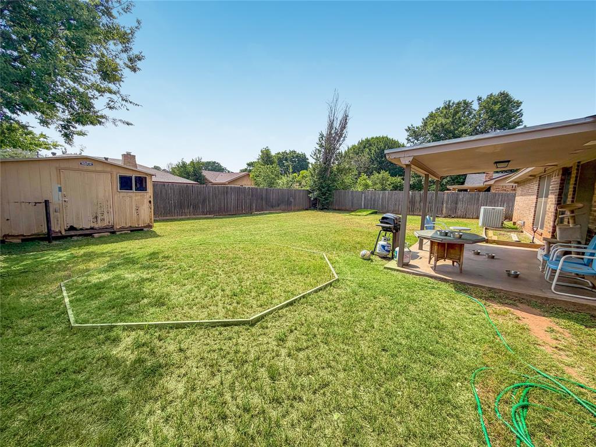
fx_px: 241
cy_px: 224
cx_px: 298
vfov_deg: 85.7
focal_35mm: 14
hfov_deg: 102.1
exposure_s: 1/1250
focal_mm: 2.22
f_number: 2.2
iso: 20
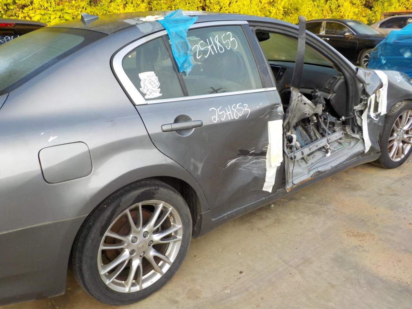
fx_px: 357
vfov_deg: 46.8
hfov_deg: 60.0
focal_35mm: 30
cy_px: 154
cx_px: 206
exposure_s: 1/125
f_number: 3.3
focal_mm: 4.1
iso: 125
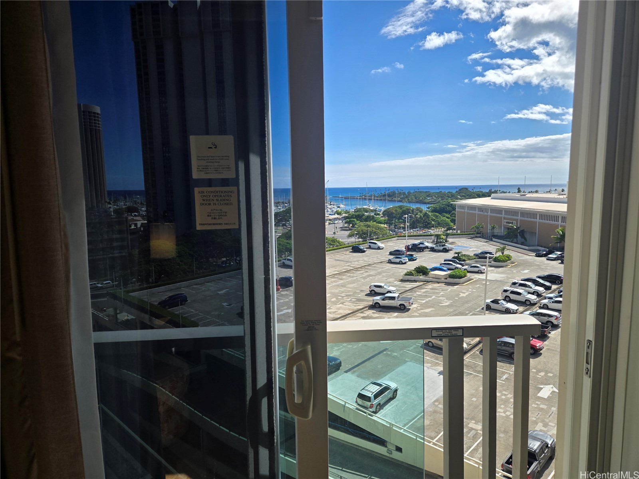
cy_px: 240
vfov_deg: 58.9
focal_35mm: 23
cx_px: 320
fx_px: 425
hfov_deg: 73.9
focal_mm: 5.4
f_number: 1.8
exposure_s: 1/2921
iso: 40
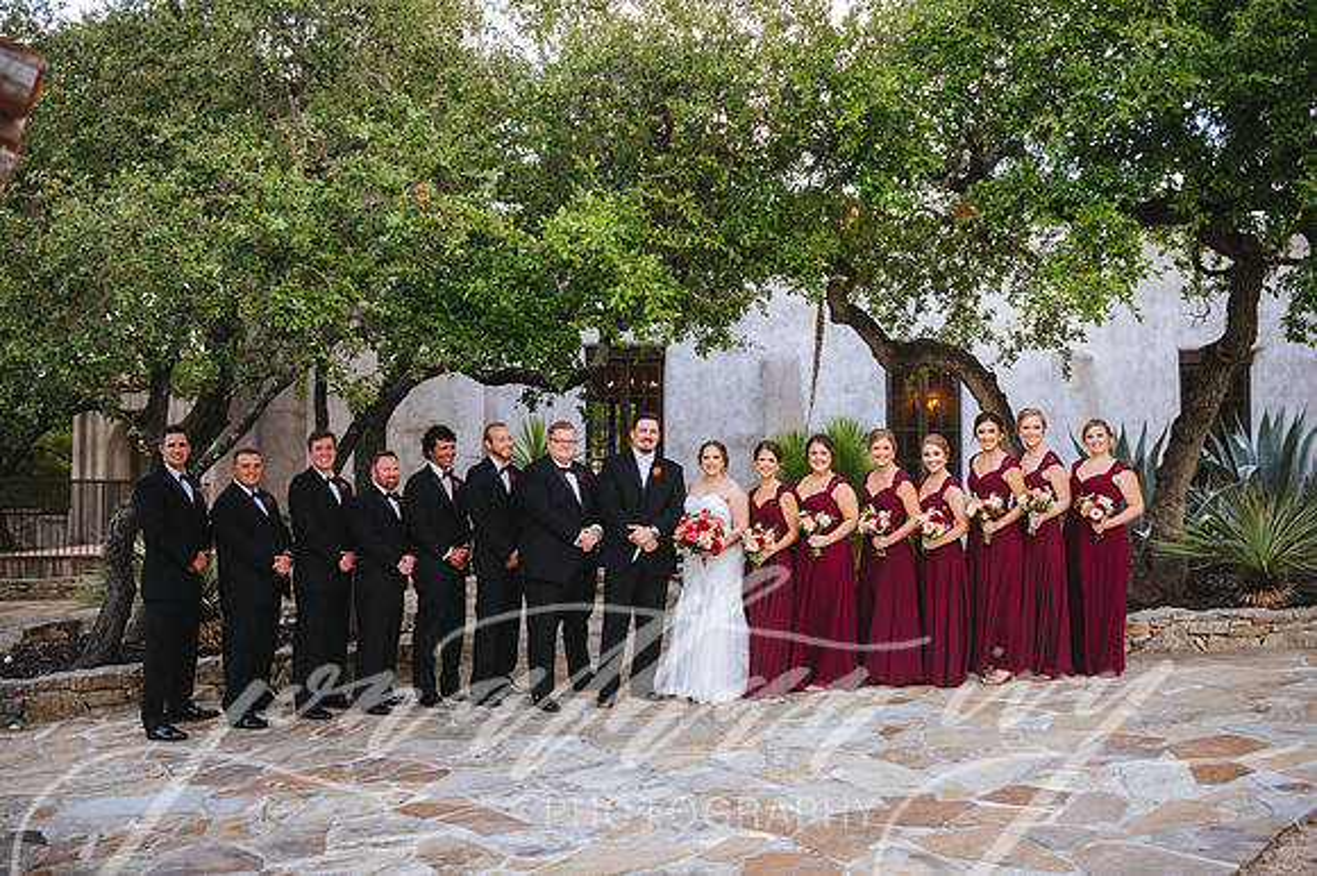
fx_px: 1280
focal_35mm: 35
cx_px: 658
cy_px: 438
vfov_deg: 37.8
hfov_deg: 54.5
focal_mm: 35
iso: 200
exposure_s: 1/200
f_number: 2.8
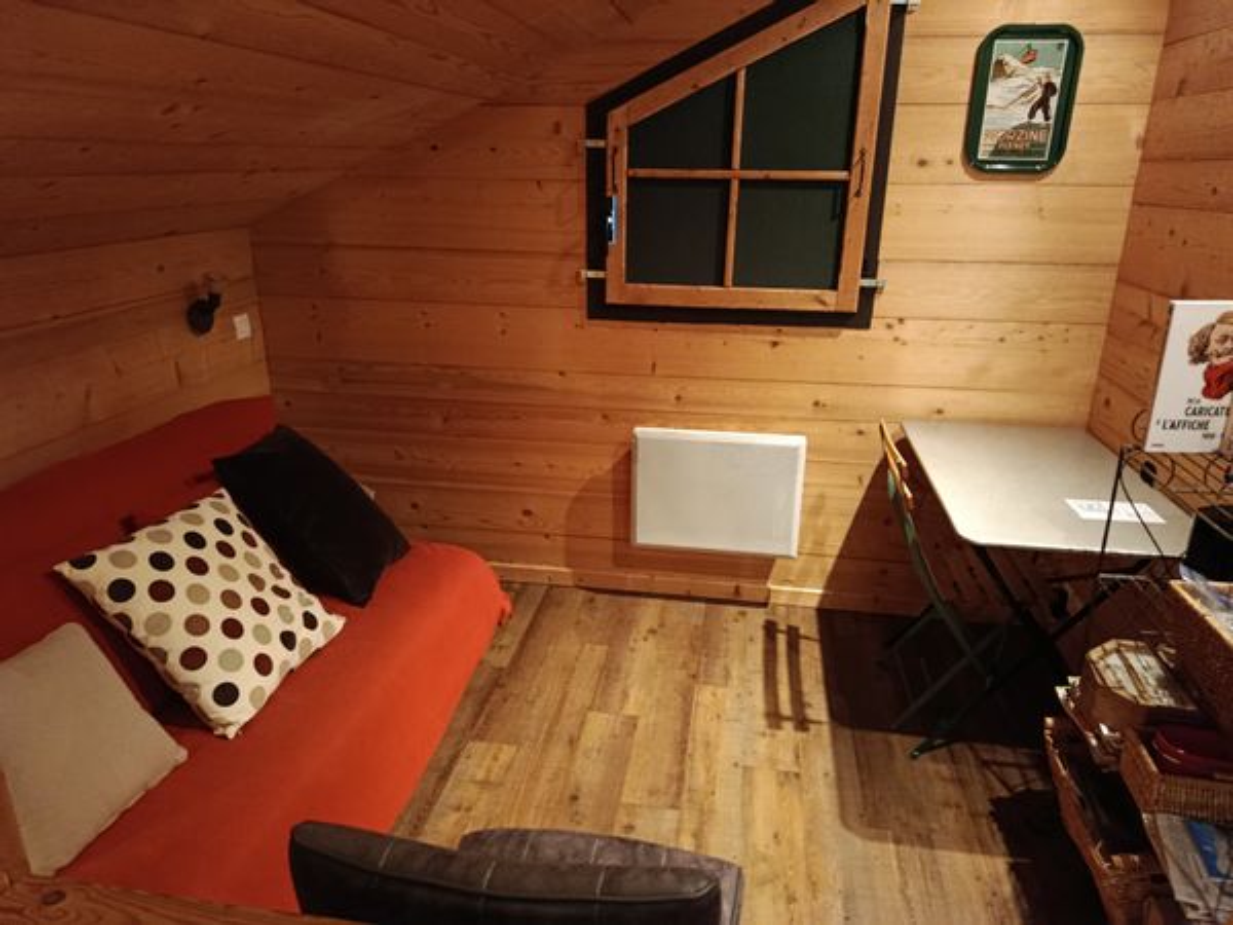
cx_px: 616
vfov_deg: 56.8
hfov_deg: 71.6
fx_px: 855
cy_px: 462
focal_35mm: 24
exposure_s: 1/25
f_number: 1.7
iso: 3300
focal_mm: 5.24
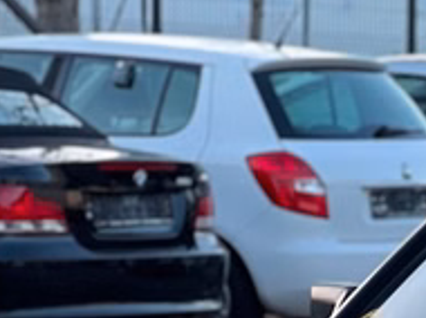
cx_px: 706
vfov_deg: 4.5
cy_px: 511
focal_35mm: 325
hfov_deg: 6.0
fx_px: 3995
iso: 64
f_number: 2.8
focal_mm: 9
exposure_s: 1/121
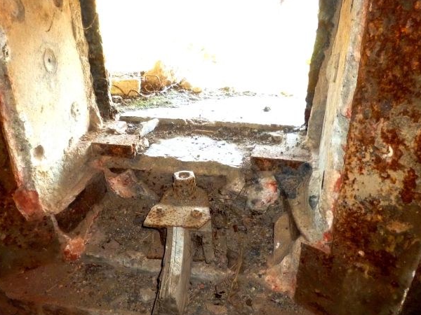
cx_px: 171
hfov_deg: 56.4
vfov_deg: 43.8
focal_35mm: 32
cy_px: 197
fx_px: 389
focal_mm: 4.3
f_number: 2.5
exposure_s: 1/60
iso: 250
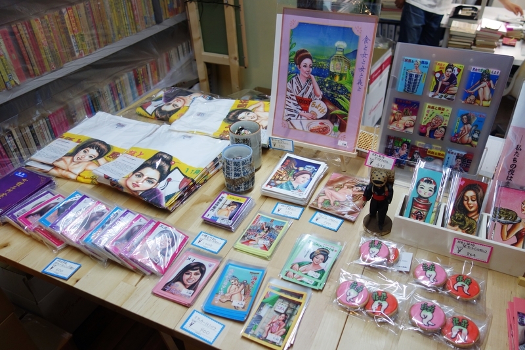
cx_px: 262
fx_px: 408
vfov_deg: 46.4
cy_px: 175
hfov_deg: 65.5
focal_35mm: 28
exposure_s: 1/60
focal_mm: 10.4
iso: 125
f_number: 1.8
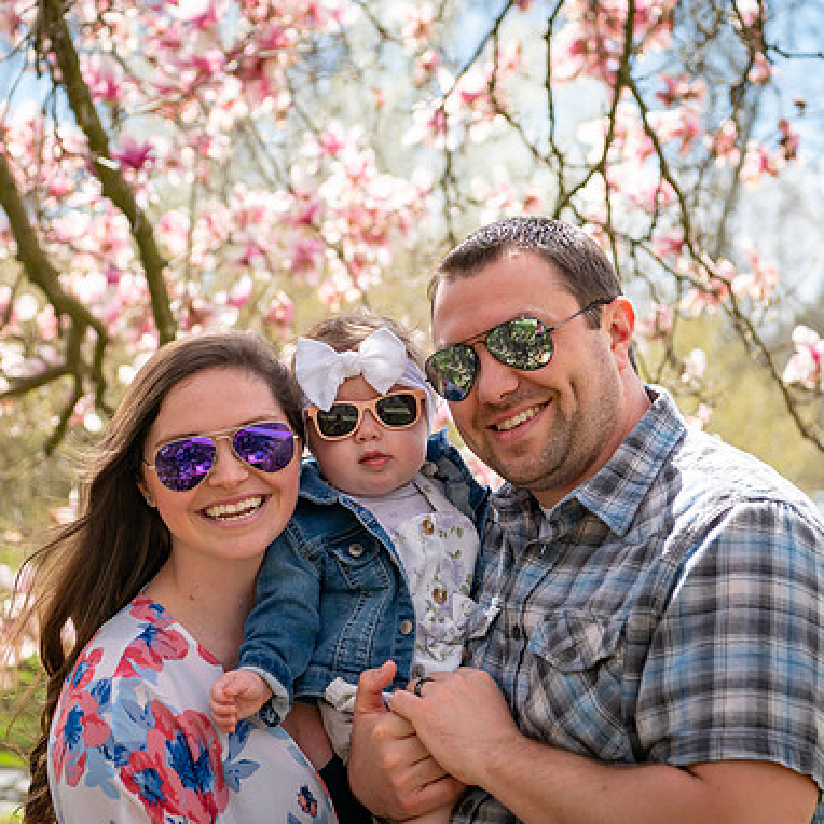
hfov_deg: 21.6
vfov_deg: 21.7
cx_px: 380
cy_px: 410
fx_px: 2154
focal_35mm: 80
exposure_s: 1/1600
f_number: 4.5
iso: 400
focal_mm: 62
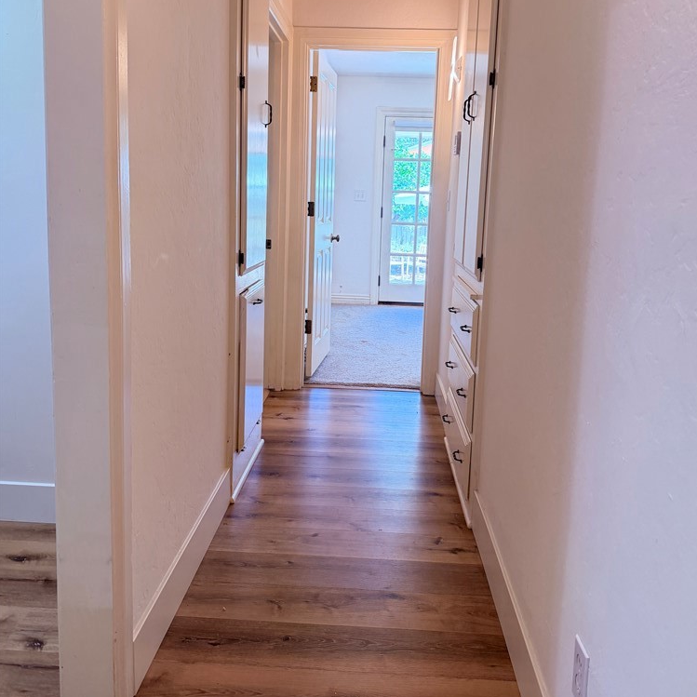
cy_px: 278
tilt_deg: -6.7
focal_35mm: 29
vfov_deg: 55.2
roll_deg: -2.1
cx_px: 354
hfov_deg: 55.6
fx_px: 661
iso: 250
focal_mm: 6.76
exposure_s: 1/120
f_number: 1.78
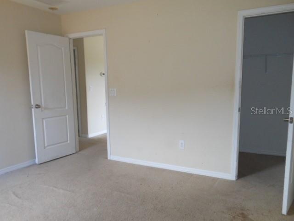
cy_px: 110
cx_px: 147
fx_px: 246
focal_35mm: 29
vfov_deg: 48.2
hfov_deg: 61.7
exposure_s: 1/30
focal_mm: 5.2
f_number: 3.3
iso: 125
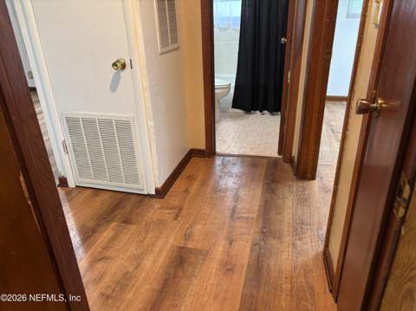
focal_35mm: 26
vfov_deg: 53.0
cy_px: 156
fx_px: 312
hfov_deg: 67.4
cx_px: 208
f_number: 1.6
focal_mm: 5.96
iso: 160
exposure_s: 1/60
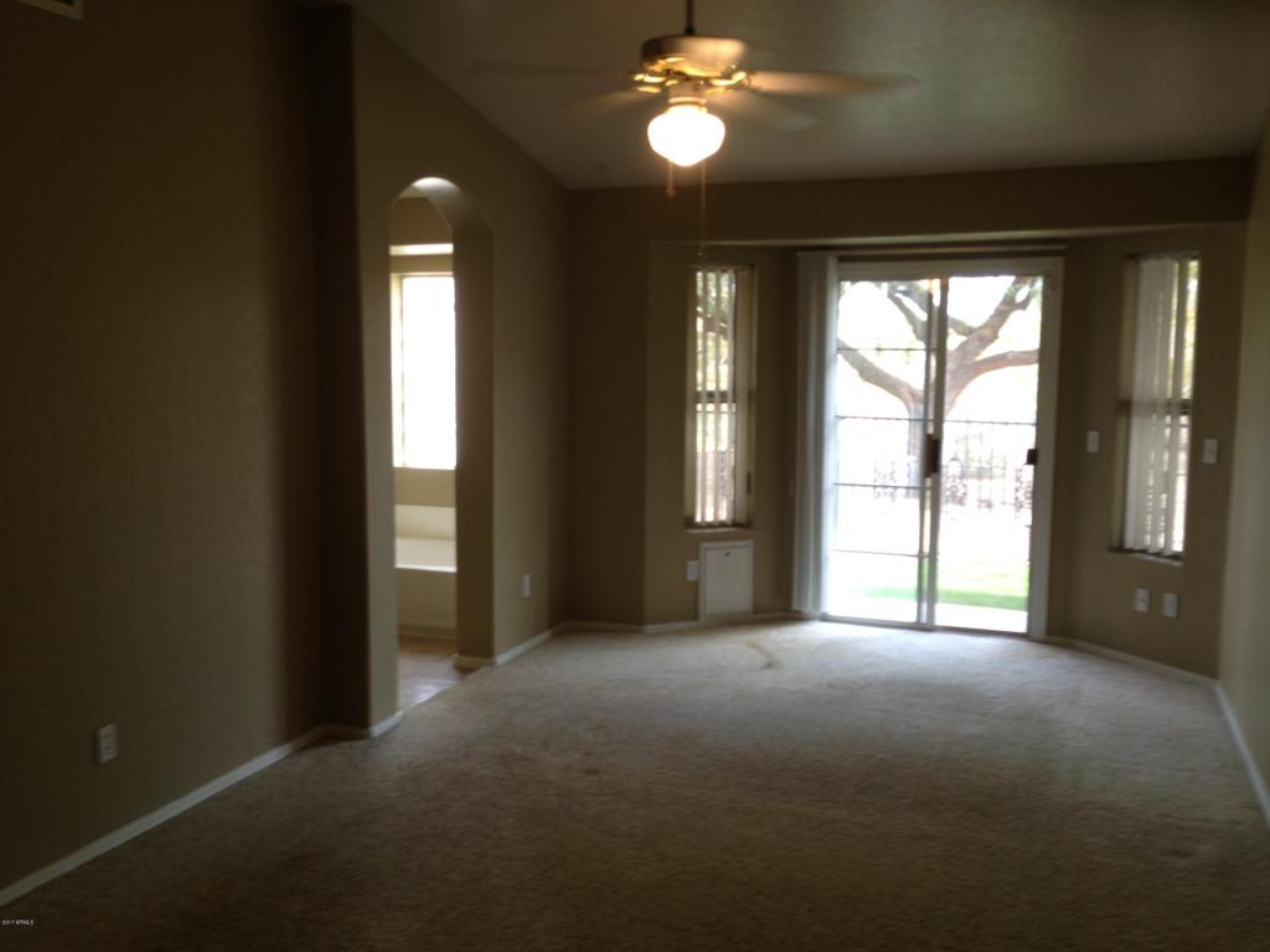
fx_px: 1211
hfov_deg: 55.4
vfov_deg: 42.9
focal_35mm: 33
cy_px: 476
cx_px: 635
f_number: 2.4
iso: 50
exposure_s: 1/20
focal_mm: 4.13
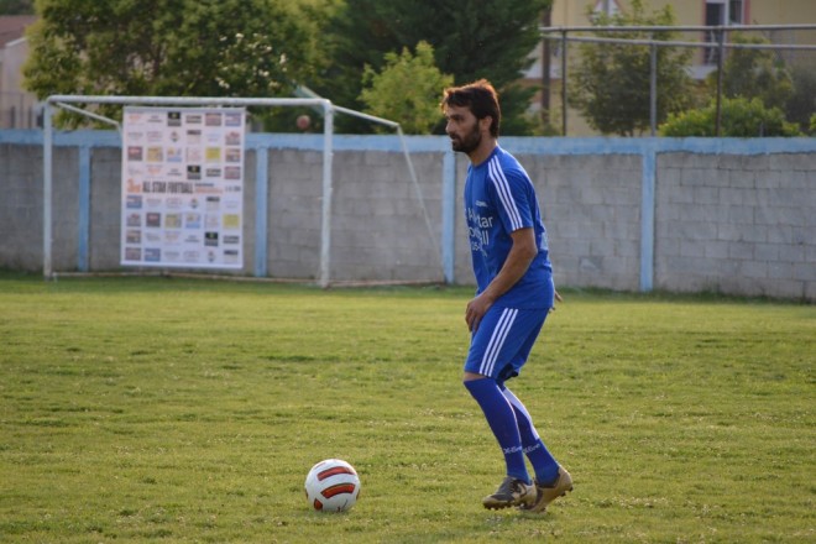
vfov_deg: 4.6
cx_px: 408
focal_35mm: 300
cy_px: 272
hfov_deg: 6.9
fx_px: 6799
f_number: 5.6
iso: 560
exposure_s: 1/500
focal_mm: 200
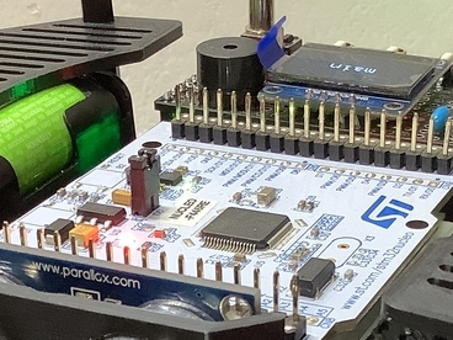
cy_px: 469
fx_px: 1322
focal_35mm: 101
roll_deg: +0.6
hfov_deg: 19.4
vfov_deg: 14.0
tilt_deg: -34.5
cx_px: 254
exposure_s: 1/60
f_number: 2.4
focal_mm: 3.3
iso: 200
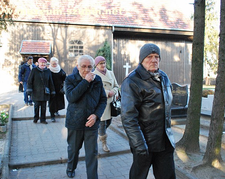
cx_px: 109
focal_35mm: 31
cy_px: 91
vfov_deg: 47.1
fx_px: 206
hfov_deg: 57.2
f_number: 6.3
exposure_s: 1/160
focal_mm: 18
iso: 1600
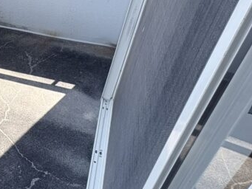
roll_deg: +1.4
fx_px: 306
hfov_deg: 36.9
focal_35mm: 42
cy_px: 23
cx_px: -32
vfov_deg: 32.8
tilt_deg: -31.2
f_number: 2.2
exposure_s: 1/548
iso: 40
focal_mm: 2.22
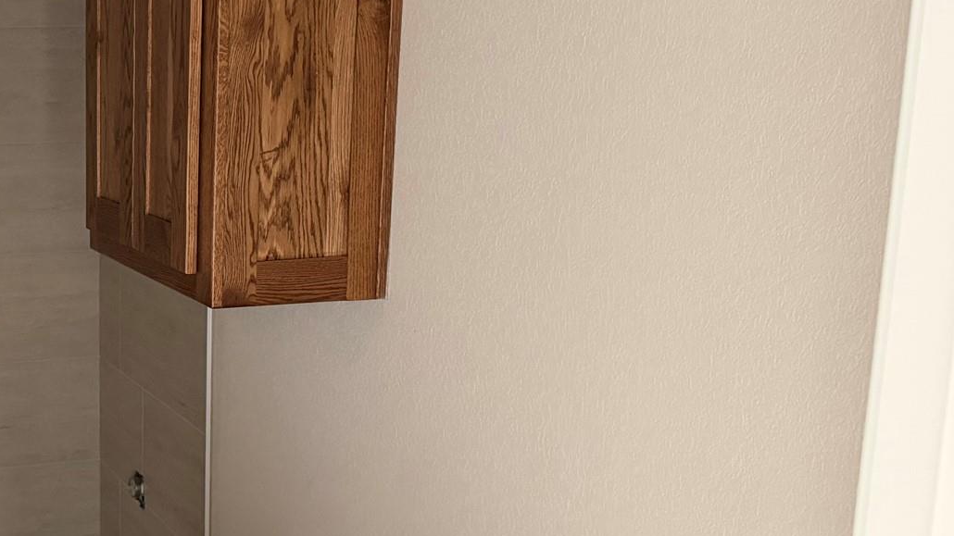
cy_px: 289
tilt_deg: -12.0
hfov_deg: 36.3
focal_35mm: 52
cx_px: 20
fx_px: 1315
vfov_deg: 23.0
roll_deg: +0.9
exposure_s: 1/60
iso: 800
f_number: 1.78
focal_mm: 6.76
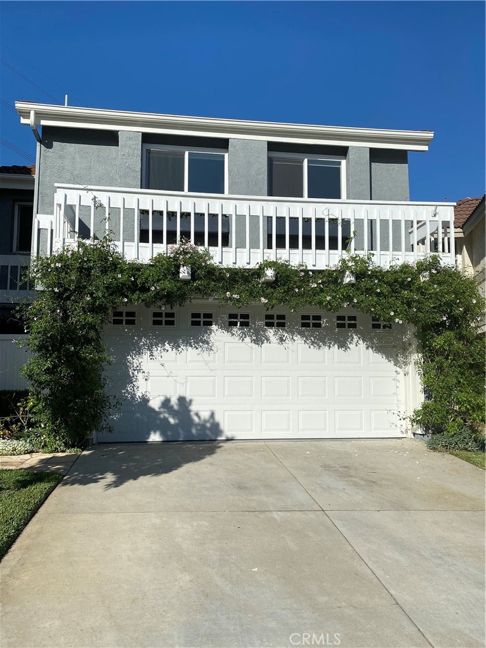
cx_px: 243
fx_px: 487
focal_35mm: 26
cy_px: 324
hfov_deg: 53.1
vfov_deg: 67.3
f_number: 1.8
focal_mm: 4.25
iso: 32
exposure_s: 1/5747
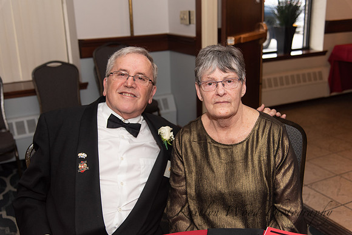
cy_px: 118
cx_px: 176
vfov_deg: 35.1
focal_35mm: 38
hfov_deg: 50.7
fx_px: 372
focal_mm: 38
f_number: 4
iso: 800
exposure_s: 1/200
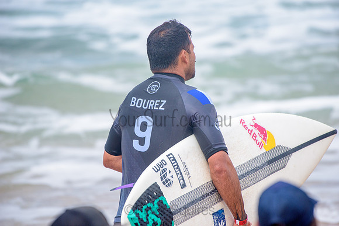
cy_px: 113
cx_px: 170
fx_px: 4709
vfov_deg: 2.8
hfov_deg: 4.1
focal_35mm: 500
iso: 320
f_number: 5.6
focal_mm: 500
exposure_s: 1/2000
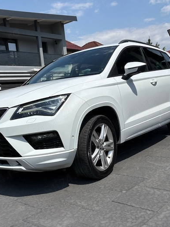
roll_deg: +6.3
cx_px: 77
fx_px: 262
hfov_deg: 35.9
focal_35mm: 40
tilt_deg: -5.1
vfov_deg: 46.7
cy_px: 128
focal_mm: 5.96
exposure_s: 1/6329
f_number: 1.6
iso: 50
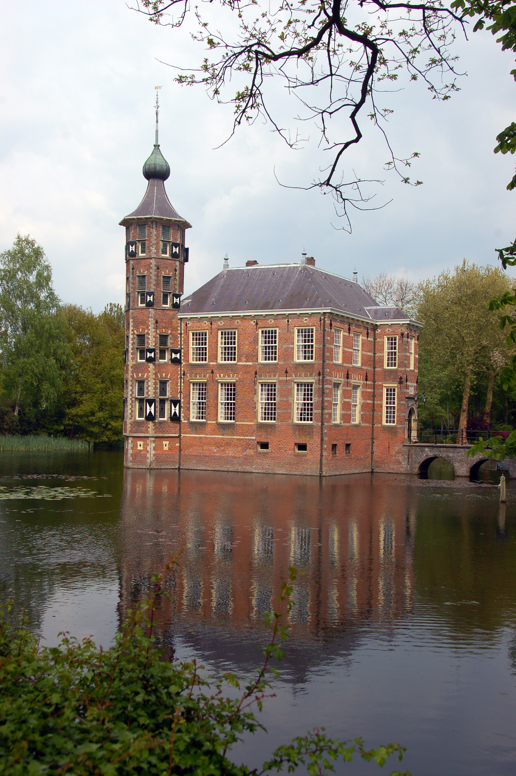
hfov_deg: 30.8
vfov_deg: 45.0
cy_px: 388
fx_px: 937
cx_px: 258
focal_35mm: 44
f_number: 10
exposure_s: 1/400
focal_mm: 29
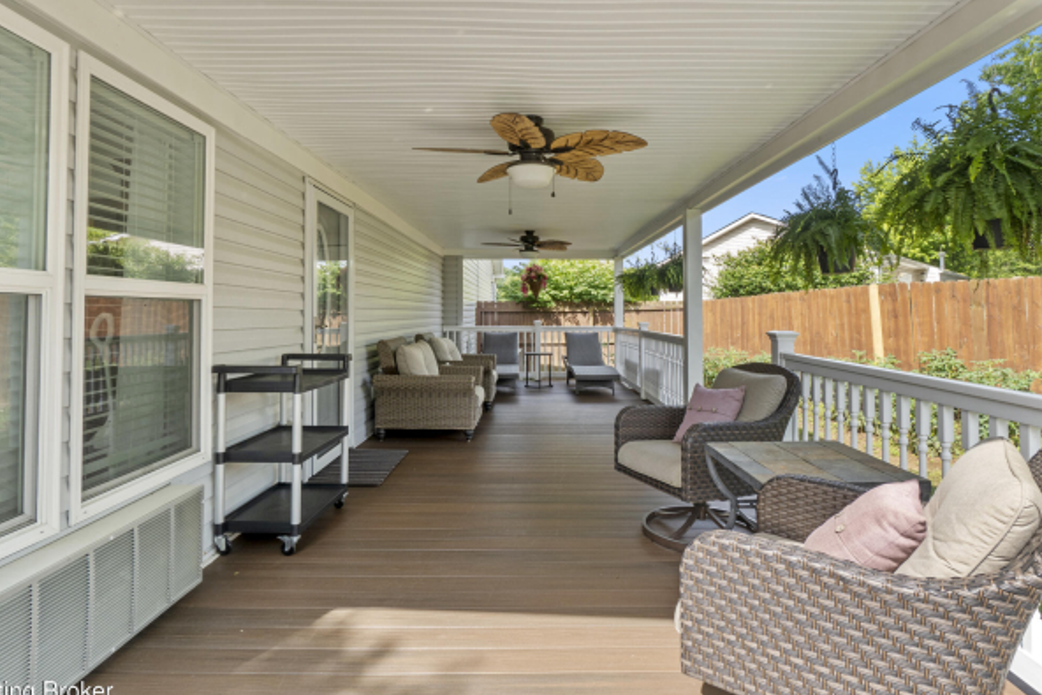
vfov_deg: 64.2
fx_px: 550
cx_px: 544
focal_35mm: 19
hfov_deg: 86.8
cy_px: 290
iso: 400
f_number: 10
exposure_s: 1/30
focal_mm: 10
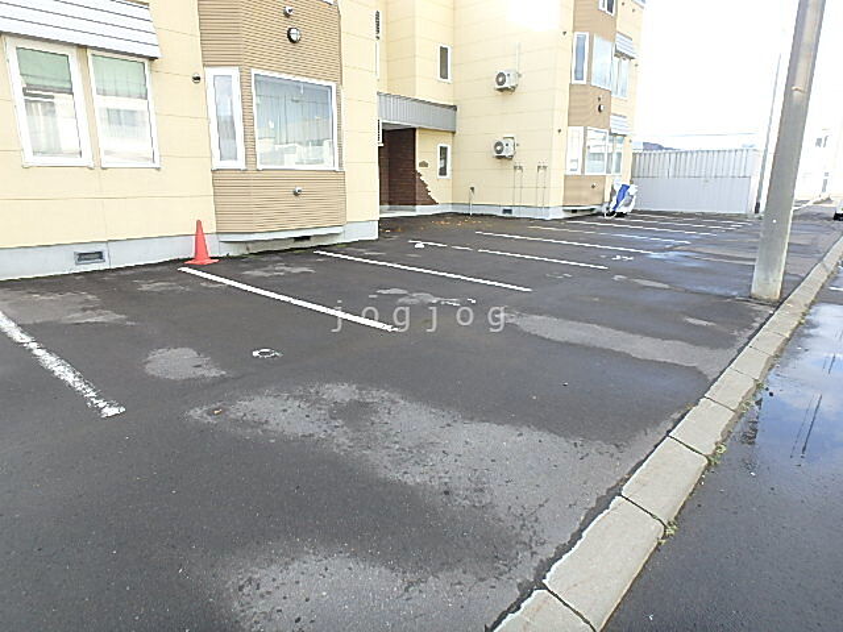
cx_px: 422
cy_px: 316
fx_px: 511
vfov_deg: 63.4
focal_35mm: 21
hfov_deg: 79.0
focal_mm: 3.7
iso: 125
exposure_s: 1/160
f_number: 3.5
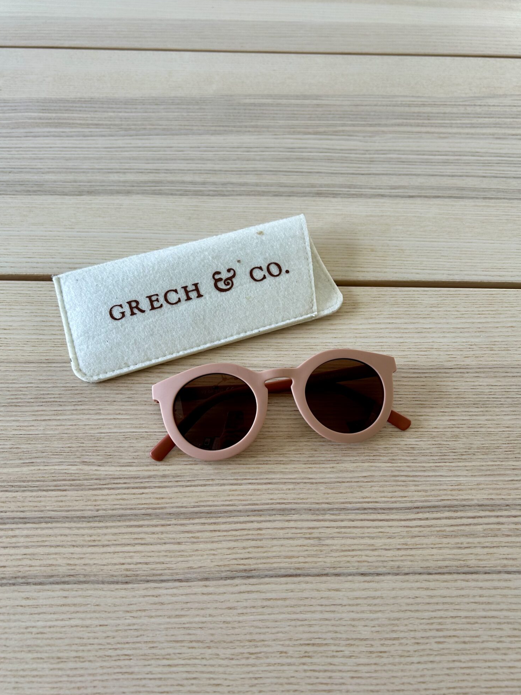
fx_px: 542
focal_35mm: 27
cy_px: 340
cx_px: 251
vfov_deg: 65.3
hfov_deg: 51.3
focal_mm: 5.7
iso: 50
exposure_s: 1/121
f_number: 1.5
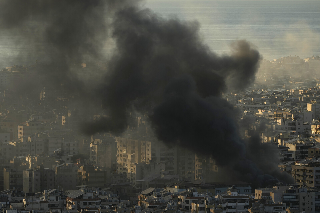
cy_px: 106
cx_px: 160
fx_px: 2800
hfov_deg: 6.5
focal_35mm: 315
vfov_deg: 4.4
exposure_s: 1/500
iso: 250
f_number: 9
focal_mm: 315
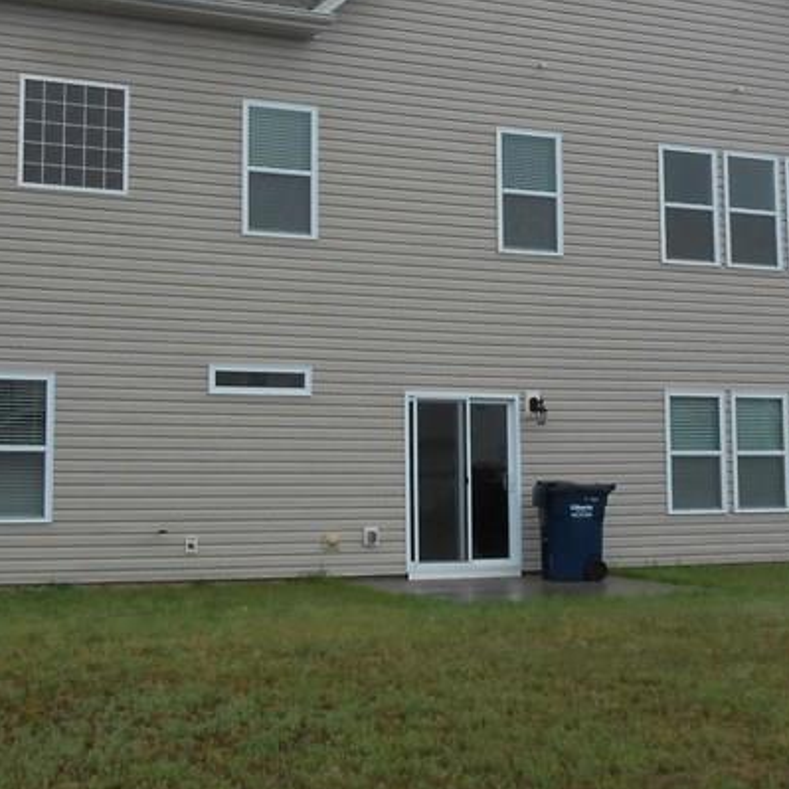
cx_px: 279
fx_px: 1521
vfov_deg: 29.0
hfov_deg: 28.9
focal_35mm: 59
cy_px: 301
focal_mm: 4.6
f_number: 3.5
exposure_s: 1/640
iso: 80
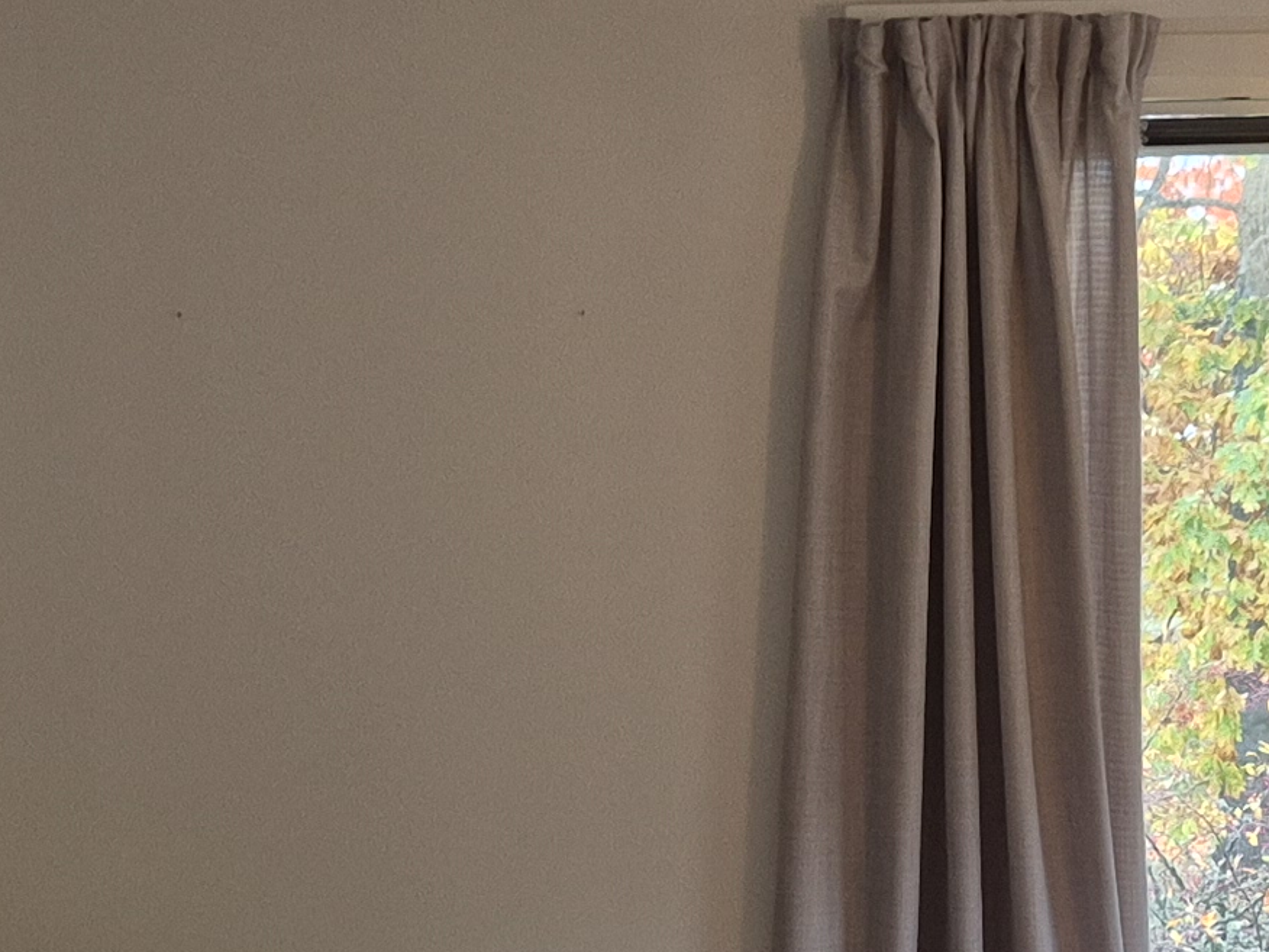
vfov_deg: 13.9
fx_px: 3849
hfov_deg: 18.7
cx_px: 840
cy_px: 895
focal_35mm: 105
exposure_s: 1/100
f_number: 1.8
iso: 100
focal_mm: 5.4
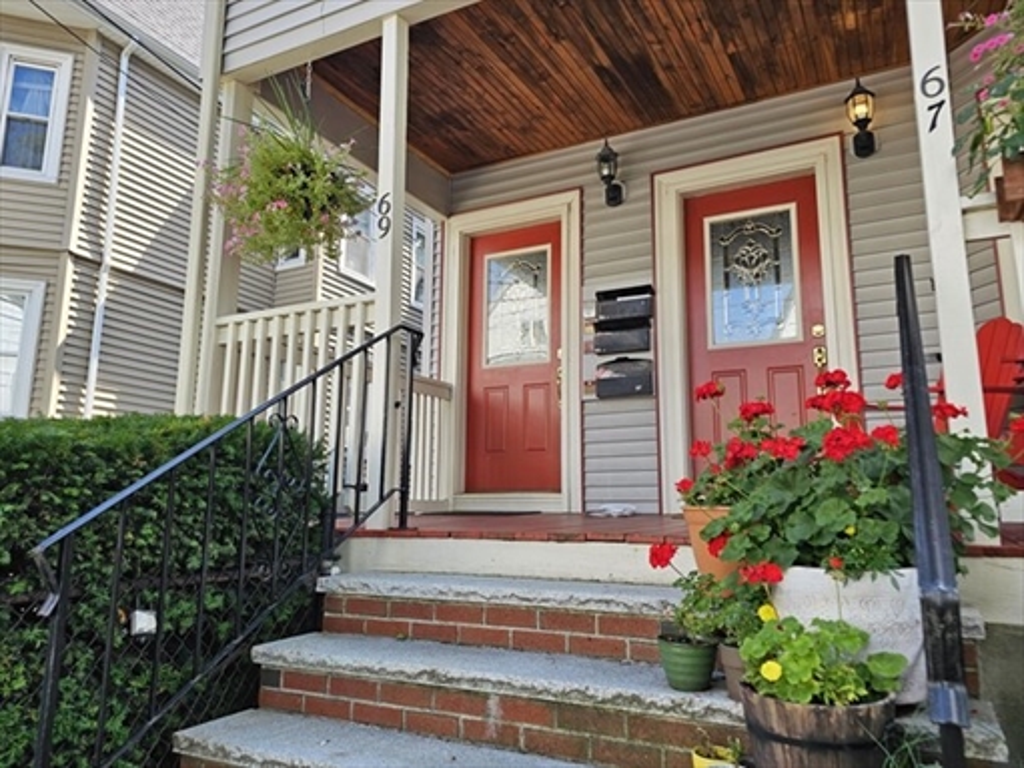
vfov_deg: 58.9
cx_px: 512
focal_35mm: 23
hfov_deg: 73.9
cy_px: 384
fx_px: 680
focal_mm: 6.3
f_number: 1.7
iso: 20
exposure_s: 1/182
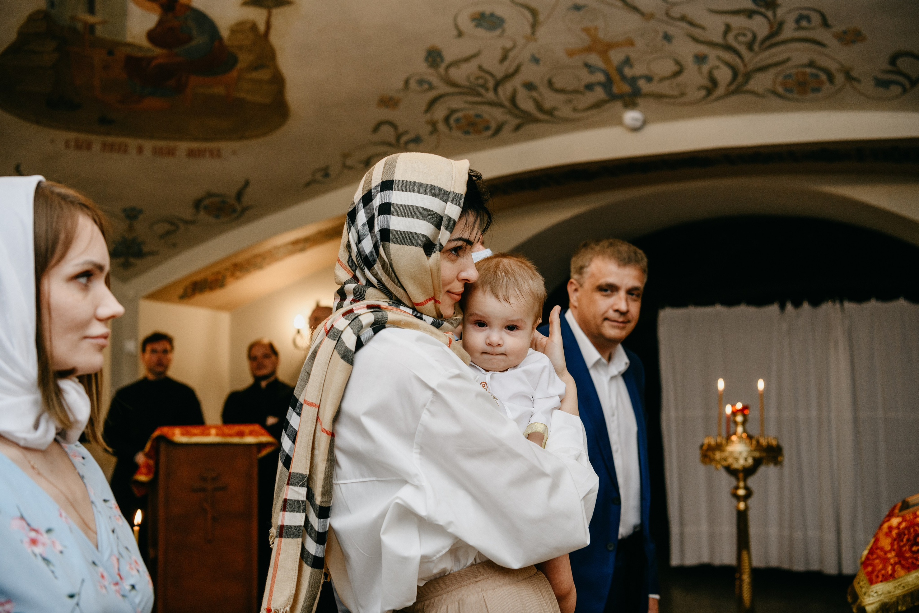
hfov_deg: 46.4
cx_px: 460
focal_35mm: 42
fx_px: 1072
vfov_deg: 31.9
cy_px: 306
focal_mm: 42
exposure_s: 1/160
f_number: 3.5
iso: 500
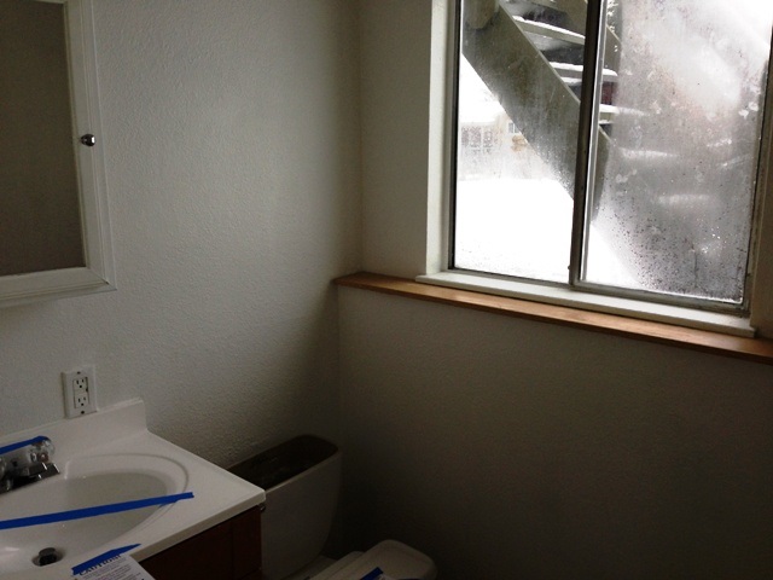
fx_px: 737
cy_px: 290
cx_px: 386
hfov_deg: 55.4
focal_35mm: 33
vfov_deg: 42.9
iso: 64
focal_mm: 4.12
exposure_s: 1/60
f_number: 2.4
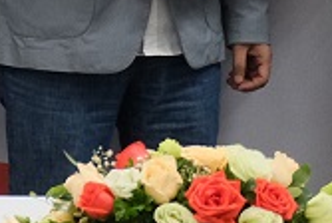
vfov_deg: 3.4
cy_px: -356
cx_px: 125
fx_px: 3695
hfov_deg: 5.1
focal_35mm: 400
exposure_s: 1/160
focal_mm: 44.4
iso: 2500
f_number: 4
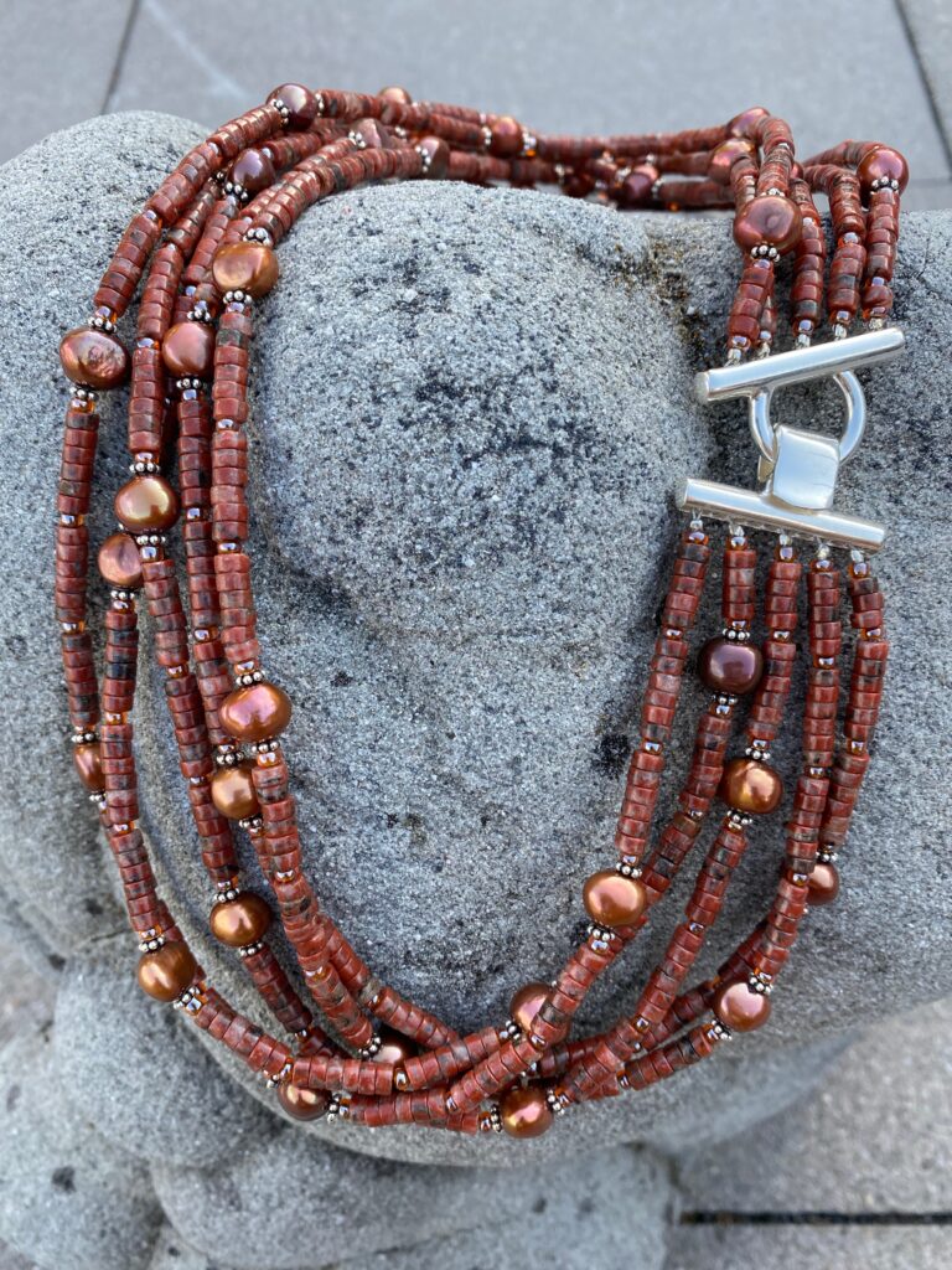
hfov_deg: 53.1
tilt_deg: -59.9
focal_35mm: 26
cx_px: 476
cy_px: 635
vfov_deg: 67.3
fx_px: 953
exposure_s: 1/229
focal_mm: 4.25
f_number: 1.8
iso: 32
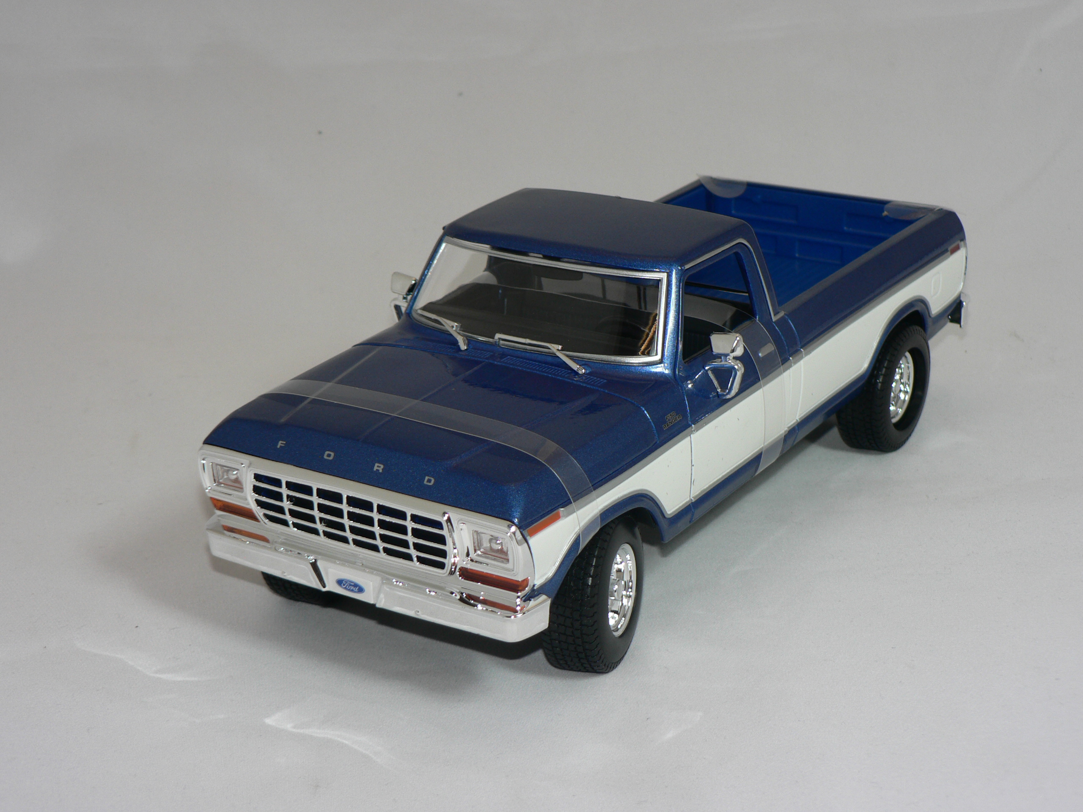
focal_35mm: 62
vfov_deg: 23.7
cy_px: 406
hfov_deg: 31.2
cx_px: 542
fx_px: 1940
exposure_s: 1/60
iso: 80
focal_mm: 10.4
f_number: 3.2
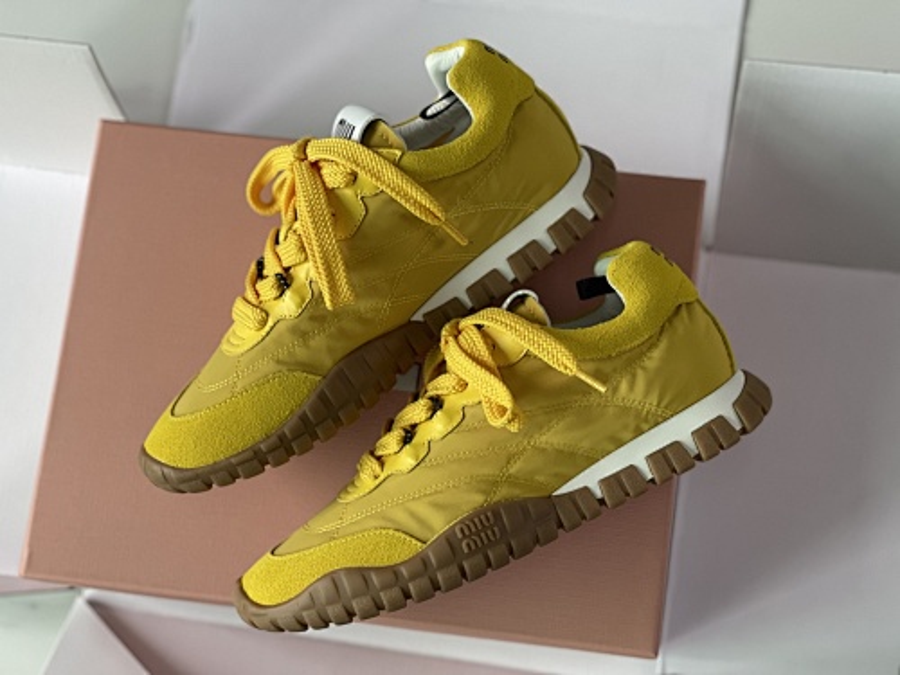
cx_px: 450
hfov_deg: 30.3
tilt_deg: -78.0
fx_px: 1664
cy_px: 338
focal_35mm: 64
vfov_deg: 22.9
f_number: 2.2
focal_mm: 7.5
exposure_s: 1/121
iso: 125
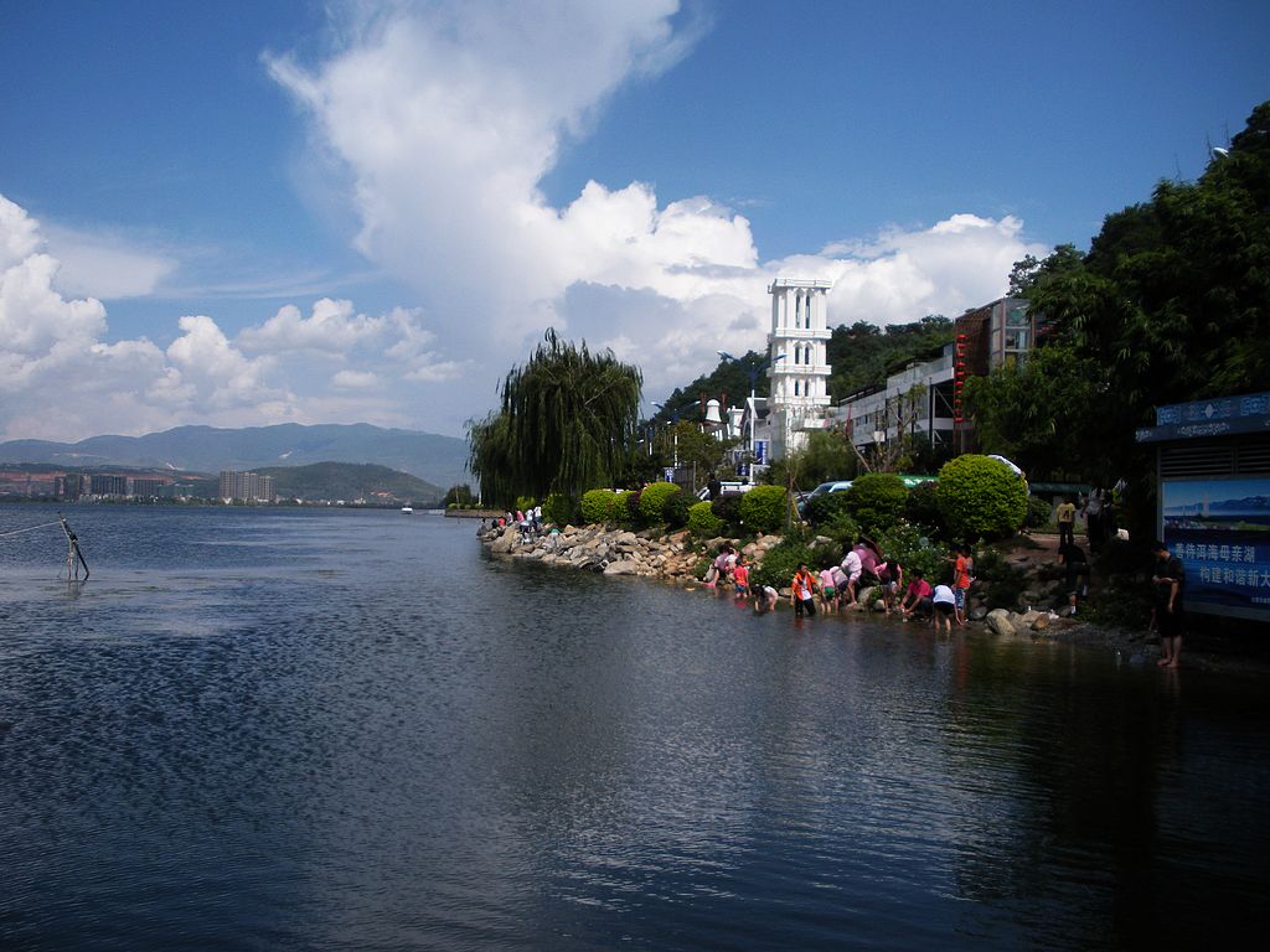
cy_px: 476
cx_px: 635
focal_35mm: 36
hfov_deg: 51.4
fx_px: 1321
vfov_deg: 39.7
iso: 64
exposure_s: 1/1068
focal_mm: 6.3
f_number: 3.5
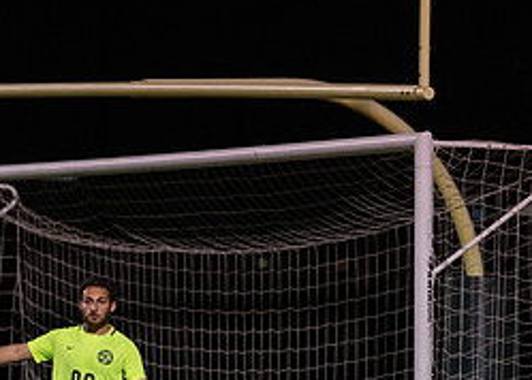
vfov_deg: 3.8
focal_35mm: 382
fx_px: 5773
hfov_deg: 5.3
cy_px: 399
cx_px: 36
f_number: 1.8
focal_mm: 135
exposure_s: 1/1250
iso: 1600
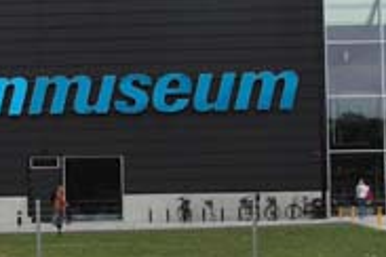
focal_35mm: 116
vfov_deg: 11.8
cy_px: 176
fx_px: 1244
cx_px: 22
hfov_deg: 17.3
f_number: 7.6
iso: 100
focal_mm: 7.3
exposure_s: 1/125
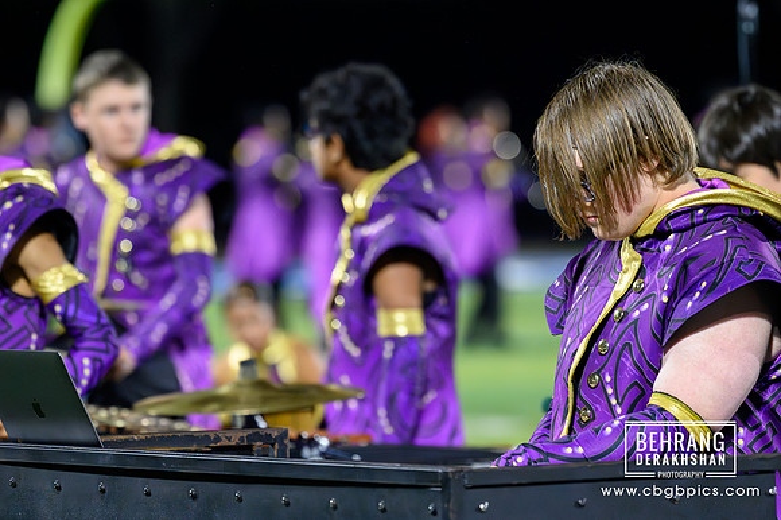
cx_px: 390
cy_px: 260
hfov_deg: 5.9
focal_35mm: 350
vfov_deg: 3.9
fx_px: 7588
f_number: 5.6
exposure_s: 1/500
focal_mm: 350
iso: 12800
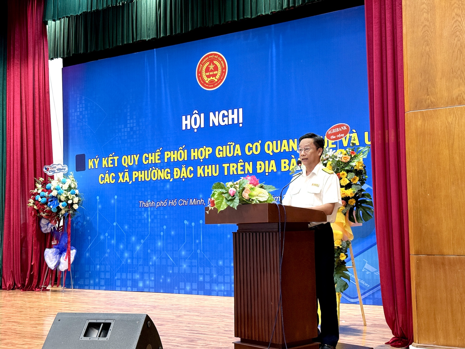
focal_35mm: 48
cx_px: 232
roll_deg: +0.8
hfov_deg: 39.7
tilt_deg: +4.0
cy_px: 174
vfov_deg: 30.3
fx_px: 645
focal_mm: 6.76
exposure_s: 1/33
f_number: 1.78
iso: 250
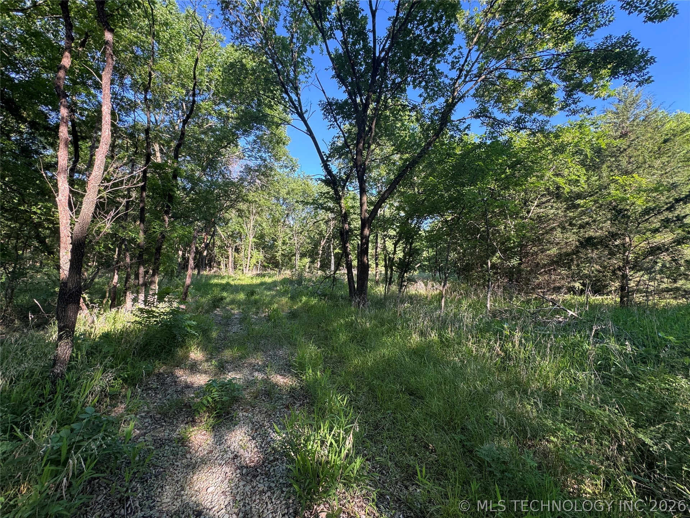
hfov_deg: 102.1
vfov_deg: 85.7
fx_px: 279
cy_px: 259
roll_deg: -2.2
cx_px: 345
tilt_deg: +2.7
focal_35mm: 14
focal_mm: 2.22
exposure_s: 1/99
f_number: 2.2
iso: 40
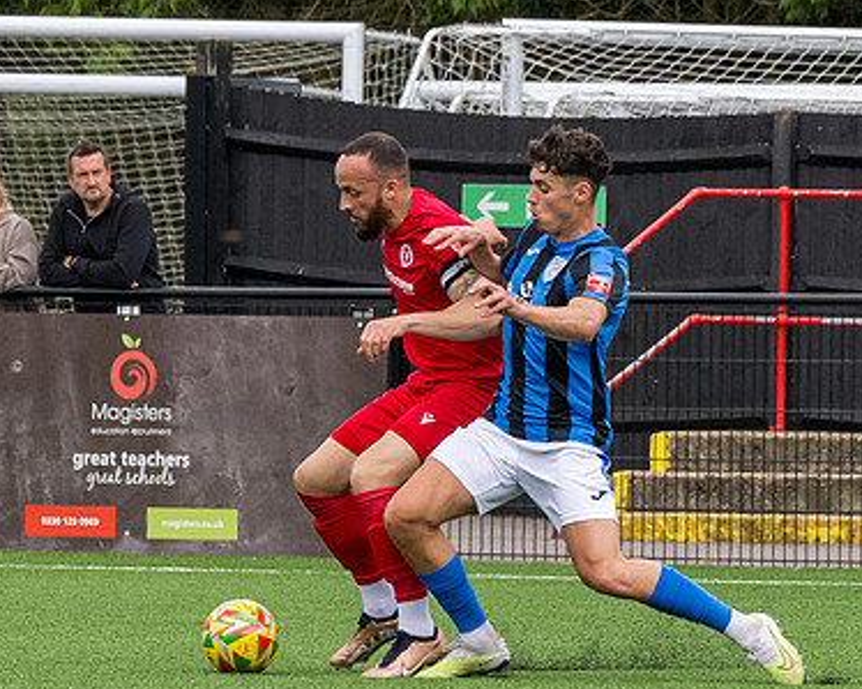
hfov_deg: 3.2
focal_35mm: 614
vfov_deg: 2.5
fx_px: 15660
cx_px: 343
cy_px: 975
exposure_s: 1/3200
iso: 800
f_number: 5
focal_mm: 115
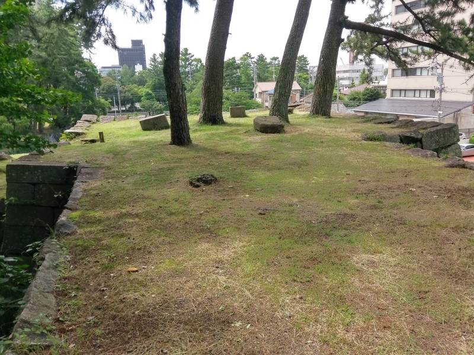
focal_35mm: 26
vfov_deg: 53.1
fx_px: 356
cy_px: 178
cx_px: 237
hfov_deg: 67.3
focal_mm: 4.58
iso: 100
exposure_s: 1/596
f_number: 1.8
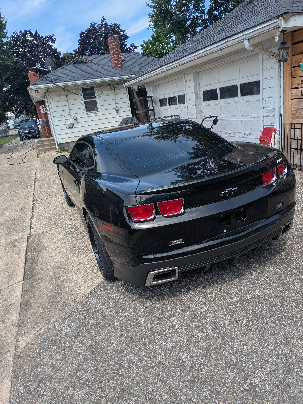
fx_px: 292
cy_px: 202
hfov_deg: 54.9
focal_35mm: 25
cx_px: 152
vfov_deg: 69.4
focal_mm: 5.43
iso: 49
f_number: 1.89
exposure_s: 1/1292
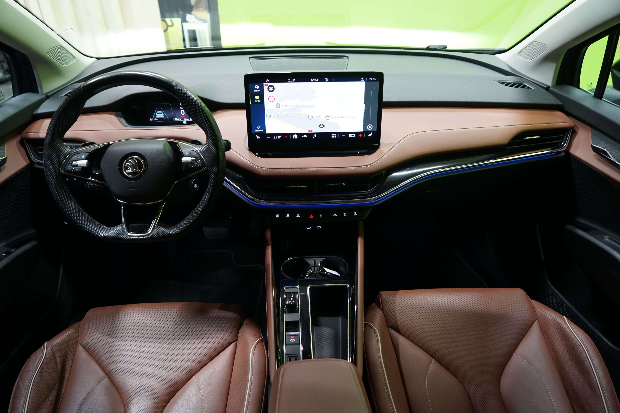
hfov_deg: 73.7
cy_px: 206
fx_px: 413
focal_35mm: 24
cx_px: 310
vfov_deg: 53.1
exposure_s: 1/25
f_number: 4
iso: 800
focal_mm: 24
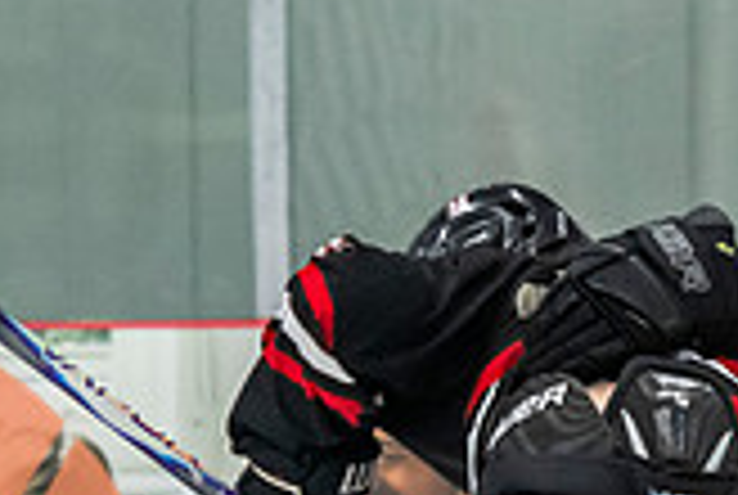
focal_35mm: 860
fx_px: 17662
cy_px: 514
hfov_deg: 2.4
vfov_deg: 1.6
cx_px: 721
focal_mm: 140
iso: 2000
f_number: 3.2
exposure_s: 1/640
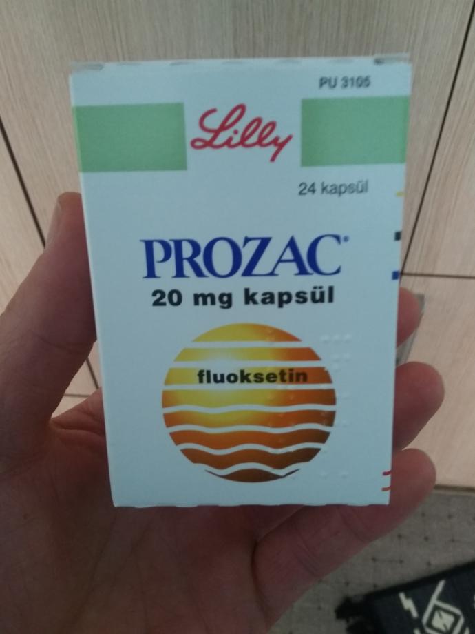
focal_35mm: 31
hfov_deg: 45.4
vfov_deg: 58.4
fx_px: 567
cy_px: 317
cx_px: 238
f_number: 2.2
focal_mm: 3.3
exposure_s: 1/17
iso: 200
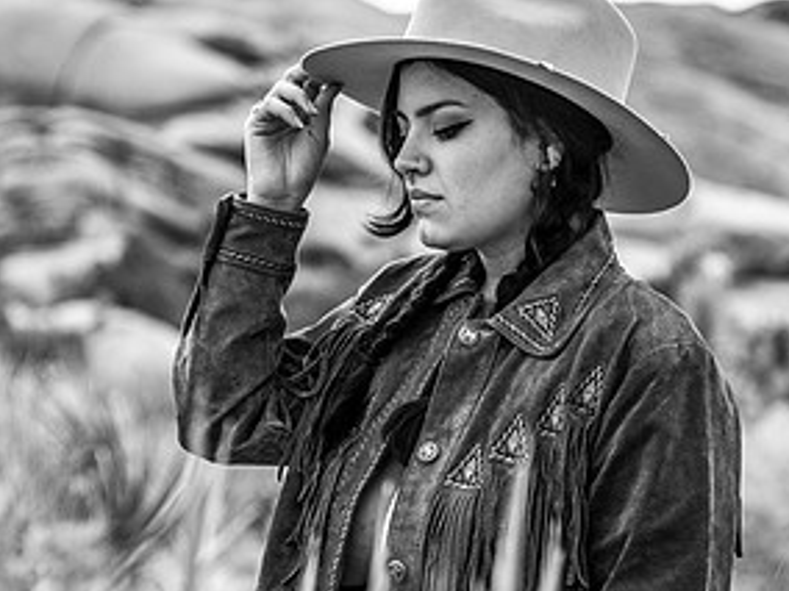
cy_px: 311
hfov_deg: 14.1
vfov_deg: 10.6
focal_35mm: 140
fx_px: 3191
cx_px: 381
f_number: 4
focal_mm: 92
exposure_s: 1/1600
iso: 100
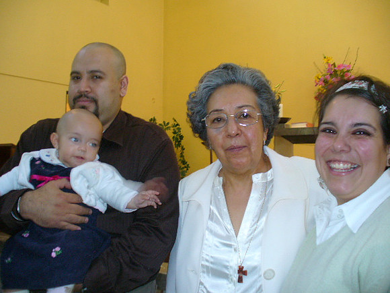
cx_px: 195
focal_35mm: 37
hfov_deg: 50.1
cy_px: 146
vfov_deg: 38.7
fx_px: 417
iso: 100
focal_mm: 6.1
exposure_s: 1/8
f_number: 2.8
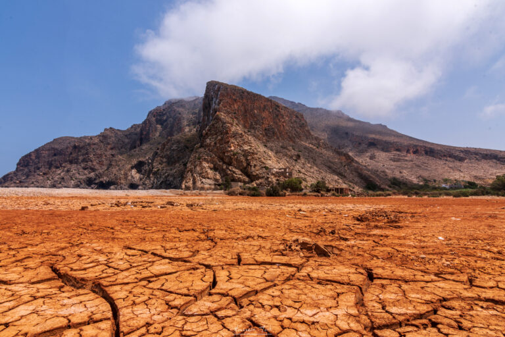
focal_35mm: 17
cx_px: 252
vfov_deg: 70.4
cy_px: 168
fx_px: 238
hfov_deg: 93.3
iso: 100
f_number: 16
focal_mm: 11.5
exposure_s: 1/125
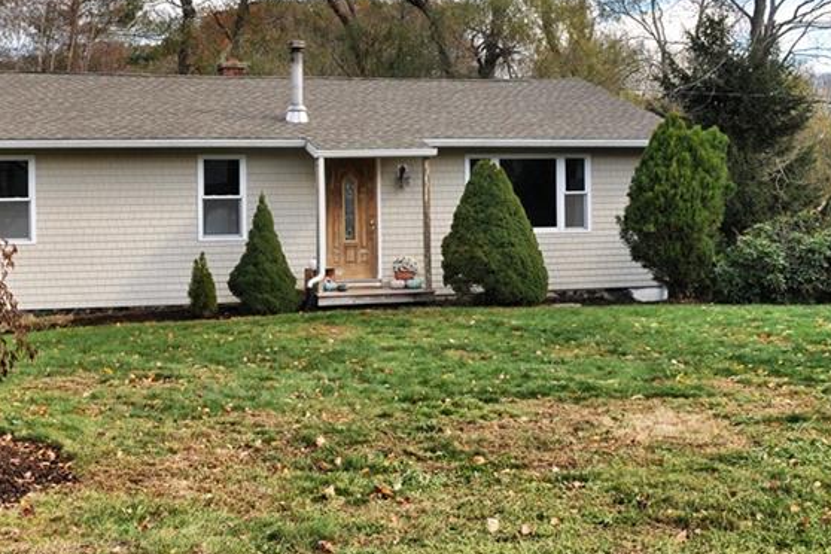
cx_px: 226
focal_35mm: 55
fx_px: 1269
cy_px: 212
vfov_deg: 24.6
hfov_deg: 35.6
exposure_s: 1/200
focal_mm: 20
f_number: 7.1
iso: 200
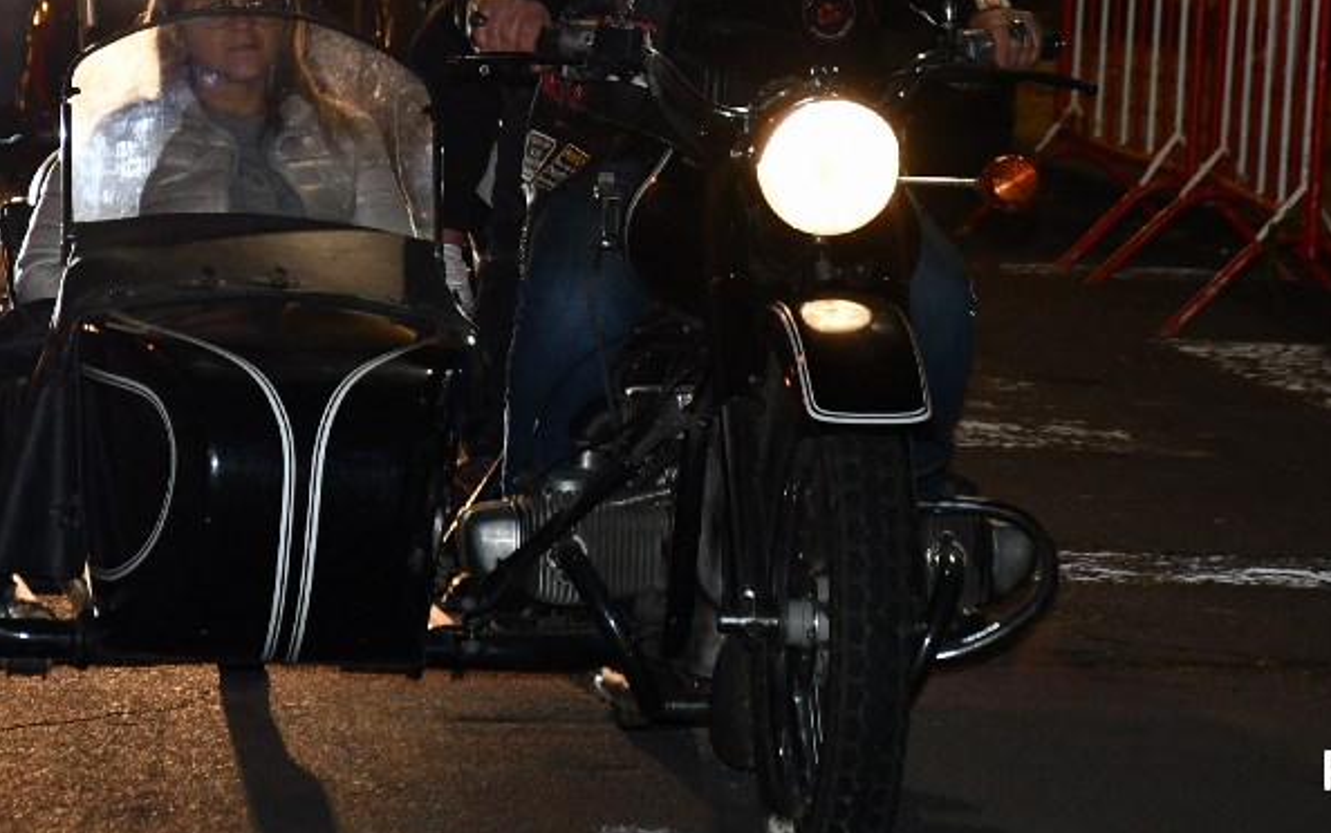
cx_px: 462
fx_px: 9364
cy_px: 112
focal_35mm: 258
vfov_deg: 5.1
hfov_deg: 8.1
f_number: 5.6
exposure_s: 1/60
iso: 1100
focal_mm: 98
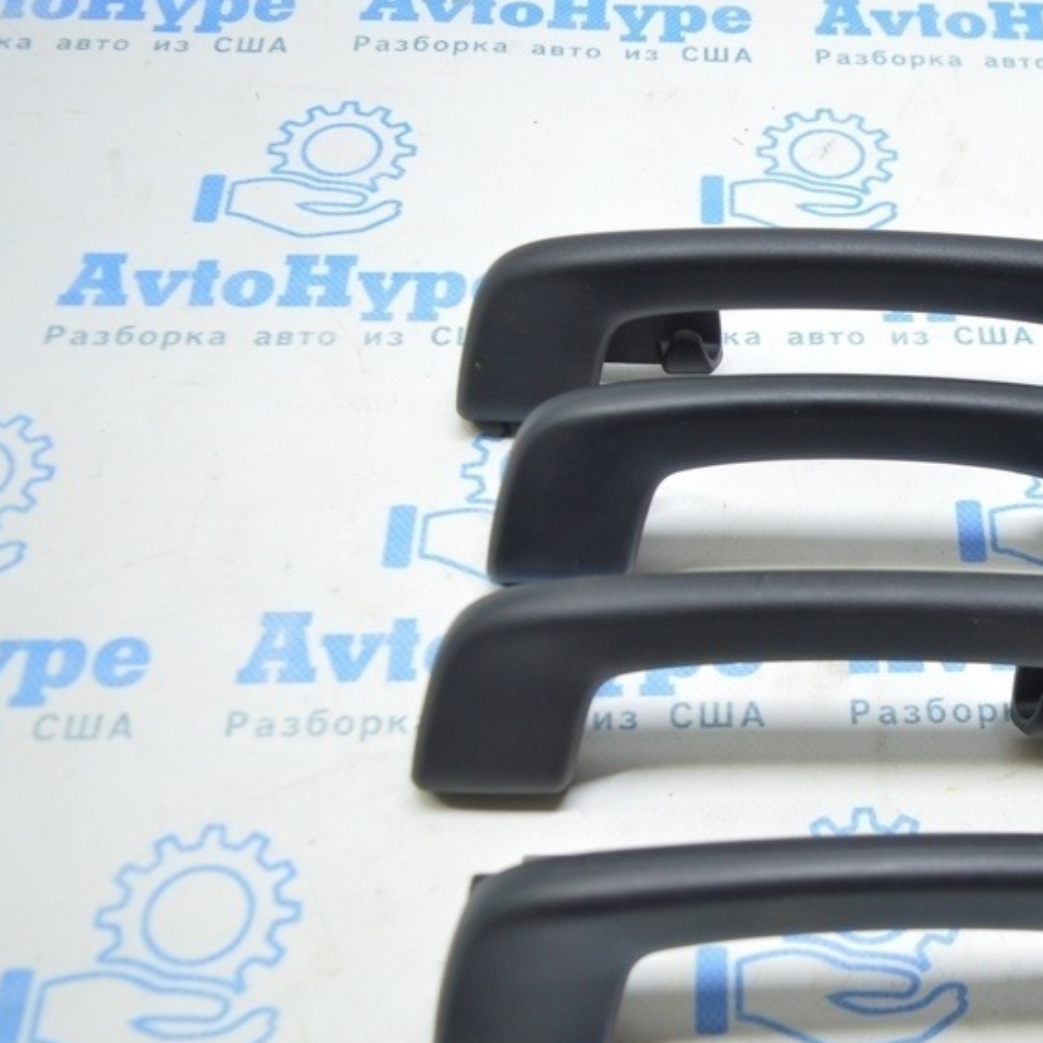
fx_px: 1568
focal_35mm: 46
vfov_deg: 36.7
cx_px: 877
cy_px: 619
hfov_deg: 35.3
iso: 400
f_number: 3.5
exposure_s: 1/40
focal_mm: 20
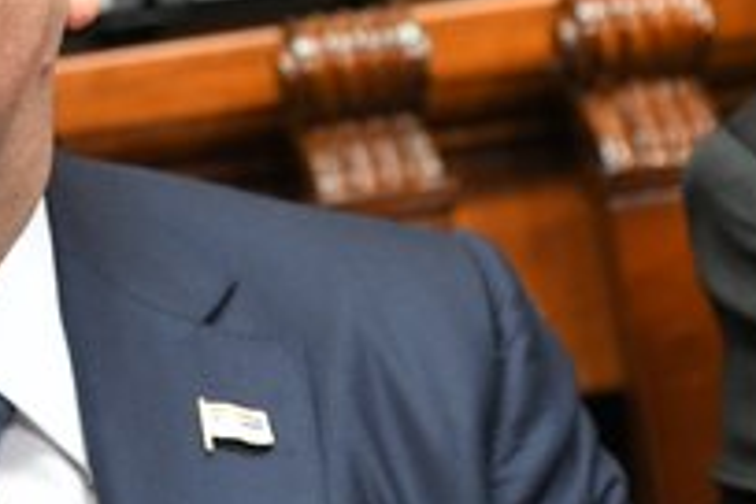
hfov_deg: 4.2
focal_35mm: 491
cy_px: -20
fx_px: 10310
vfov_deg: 2.8
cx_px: -159
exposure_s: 1/320
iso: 3200
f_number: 4
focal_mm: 200
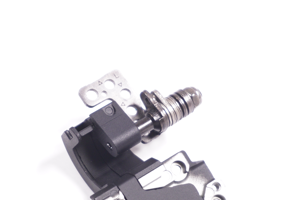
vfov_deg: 10.1
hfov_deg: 15.2
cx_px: 131
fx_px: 1128
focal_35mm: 135
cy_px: 152
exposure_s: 1/160
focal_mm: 50
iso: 800
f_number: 5.6
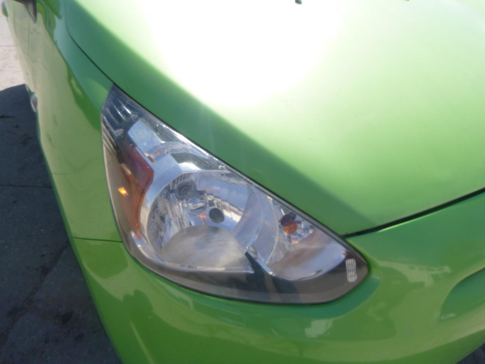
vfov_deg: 54.9
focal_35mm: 25
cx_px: 242
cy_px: 182
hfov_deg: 69.4
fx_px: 350
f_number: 3.9
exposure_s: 1/400
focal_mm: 4.5
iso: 100
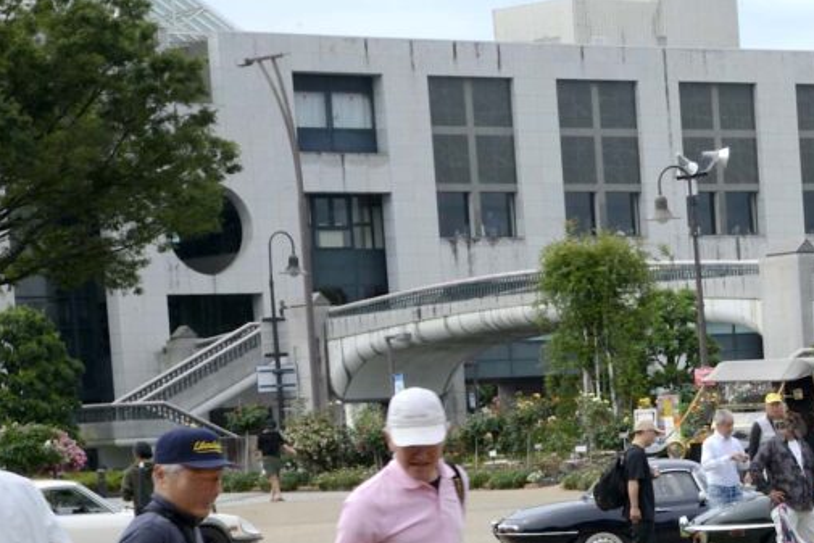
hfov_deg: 13.0
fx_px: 3438
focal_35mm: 152
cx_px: 1067
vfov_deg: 9.0
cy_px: 580
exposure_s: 1/50
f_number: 22
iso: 200
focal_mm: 50
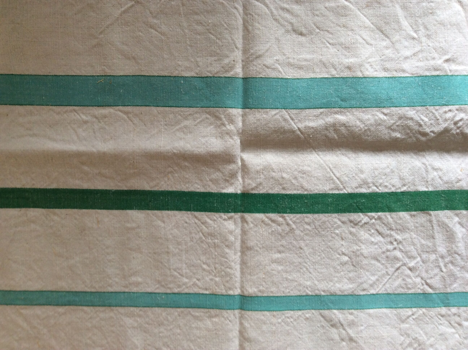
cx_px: 234
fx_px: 432
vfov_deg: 44.1
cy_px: 175
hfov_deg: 56.9
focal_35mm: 32
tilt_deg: -83.2
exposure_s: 1/25
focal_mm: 3.3
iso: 40
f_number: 2.4
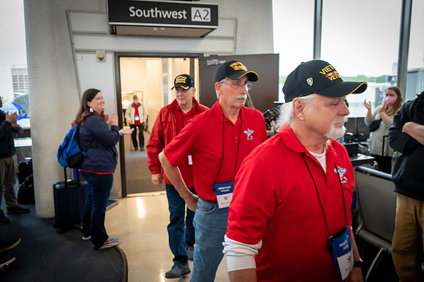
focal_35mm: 28
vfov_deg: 45.6
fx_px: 335
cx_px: 212
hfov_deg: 64.6
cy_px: 141
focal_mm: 28.5
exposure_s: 1/100
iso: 3600
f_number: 5
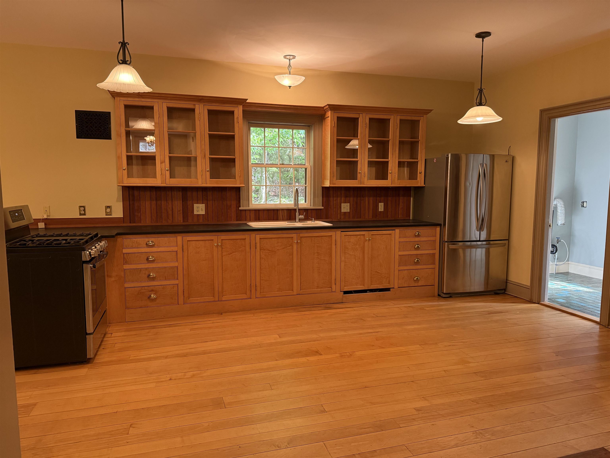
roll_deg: -0.3
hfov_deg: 71.6
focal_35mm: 24
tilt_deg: -4.9
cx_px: 305
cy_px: 229
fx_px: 423
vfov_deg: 56.8
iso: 400
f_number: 1.78
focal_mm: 6.76
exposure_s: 1/120
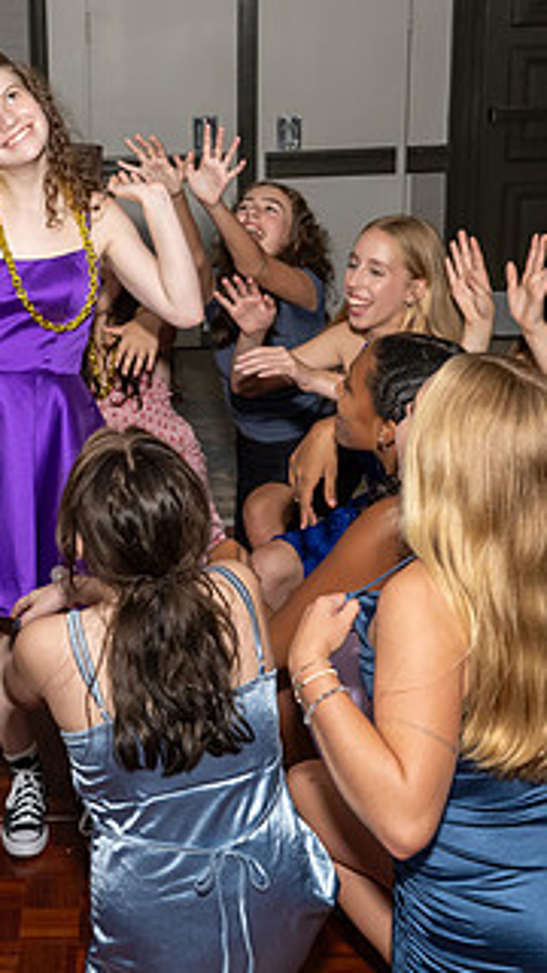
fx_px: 1496
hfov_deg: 20.2
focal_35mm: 58
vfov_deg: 36.0
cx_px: 20
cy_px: 424
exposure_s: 1/250
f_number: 7.1
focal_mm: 20
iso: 1000
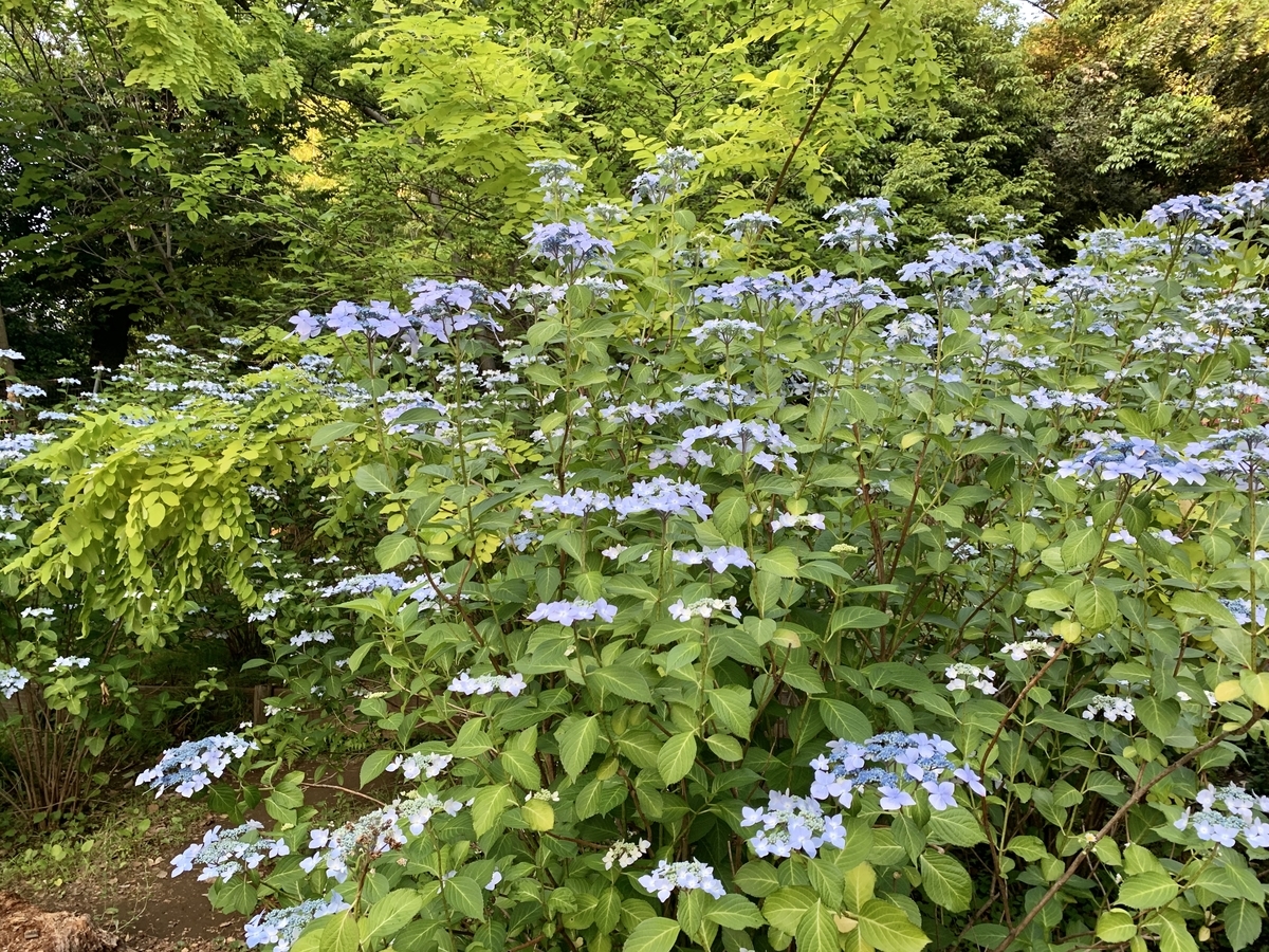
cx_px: 634
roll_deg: +2.0
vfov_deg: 53.1
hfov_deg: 67.3
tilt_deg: +11.4
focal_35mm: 26
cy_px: 476
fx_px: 953
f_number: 1.8
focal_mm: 4.25
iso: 80
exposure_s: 1/121
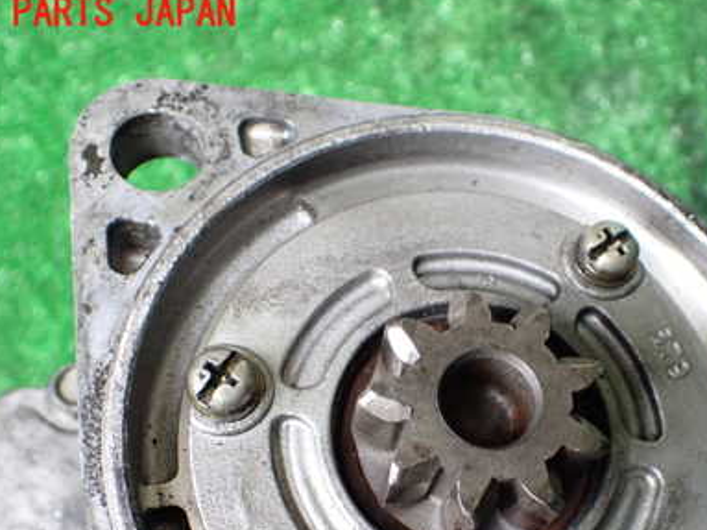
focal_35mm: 47
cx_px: 454
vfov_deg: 30.3
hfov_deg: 40.1
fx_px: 960
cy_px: 406
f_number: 2.3
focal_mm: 5.4
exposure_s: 1/80
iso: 800
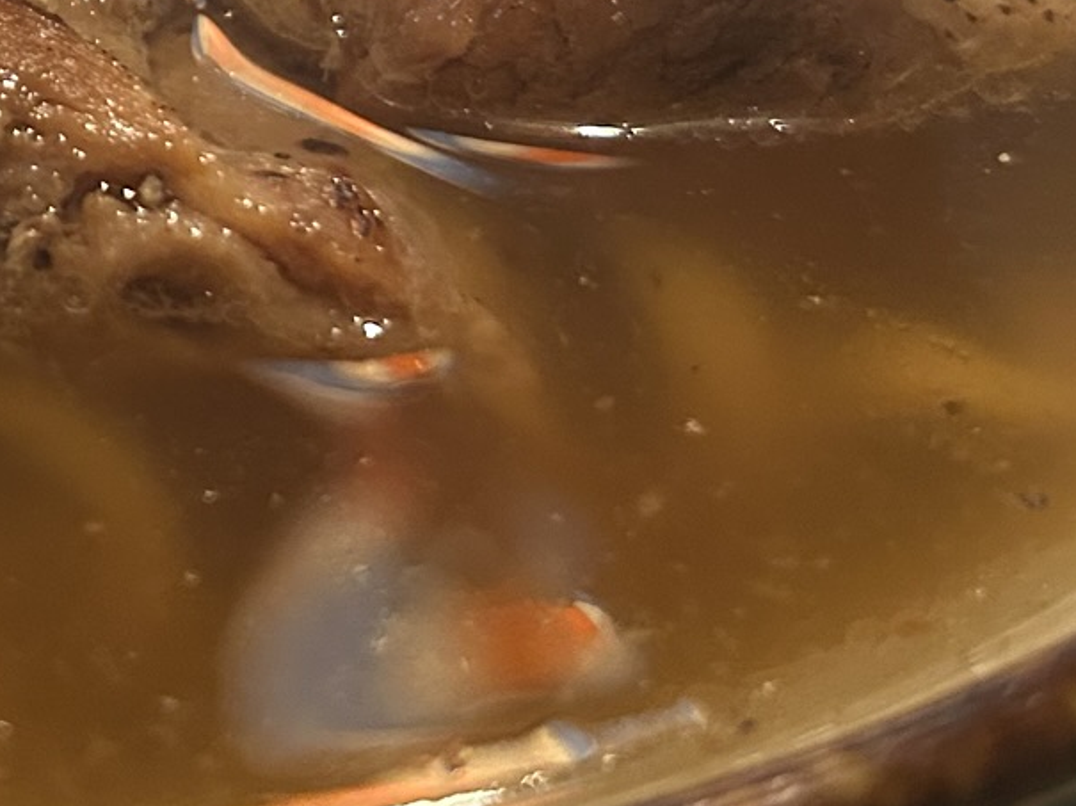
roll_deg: +2.7
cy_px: -52
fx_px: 2672
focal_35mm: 86
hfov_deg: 21.6
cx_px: -110
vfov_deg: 16.7
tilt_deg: -36.3
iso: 500
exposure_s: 1/33
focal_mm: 5.7
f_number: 1.5
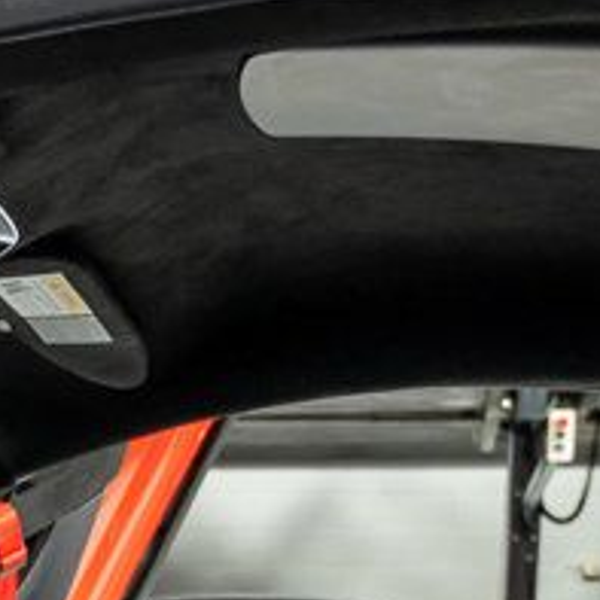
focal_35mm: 106
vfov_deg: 15.1
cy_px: 927
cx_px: -161
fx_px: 2079
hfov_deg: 15.7
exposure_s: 1/60
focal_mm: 24
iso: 2500
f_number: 4
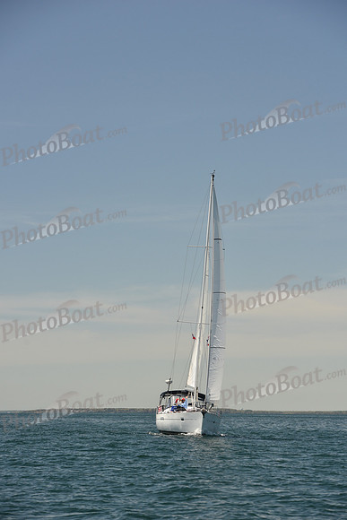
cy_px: 260
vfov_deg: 18.3
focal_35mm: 112
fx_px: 1618
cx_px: 174
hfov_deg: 12.2
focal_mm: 112
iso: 250
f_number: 5.6
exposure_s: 1/800
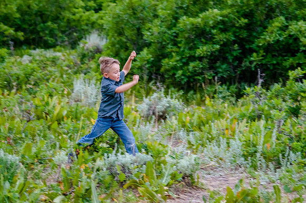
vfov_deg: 12.4
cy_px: 100
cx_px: 170
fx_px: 941
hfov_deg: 18.5
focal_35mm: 111
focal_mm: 82
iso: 4000
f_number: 4
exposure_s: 1/125
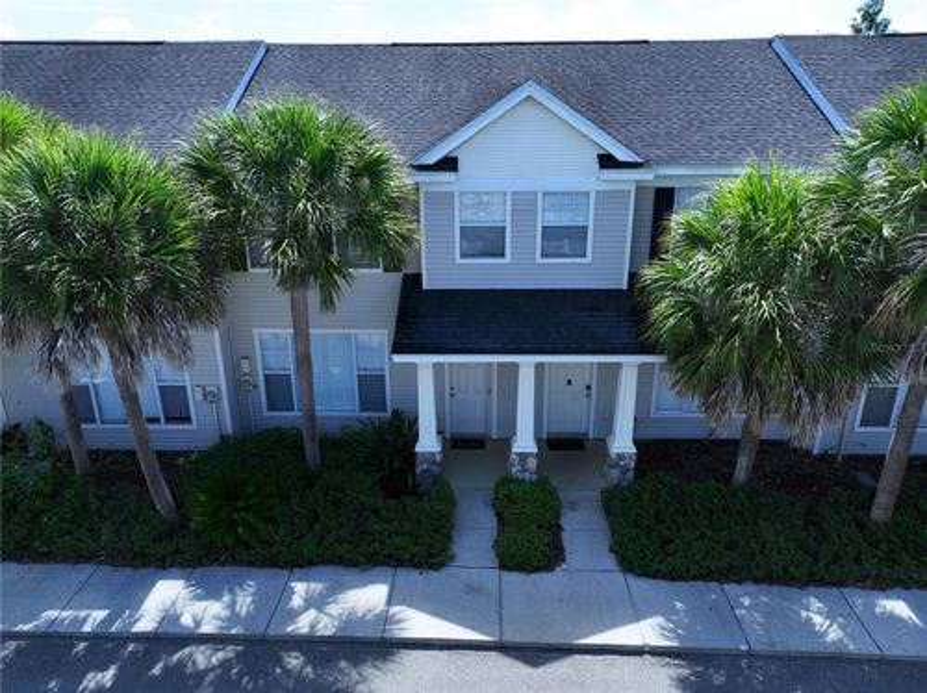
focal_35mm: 24
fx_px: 642
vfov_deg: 56.7
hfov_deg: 71.6
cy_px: 346
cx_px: 464
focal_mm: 12.29
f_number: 3.2
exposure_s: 1/320
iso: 100
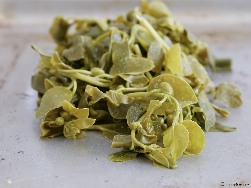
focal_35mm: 86
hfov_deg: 22.8
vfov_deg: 17.2
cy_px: 94
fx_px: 624
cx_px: 126
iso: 200
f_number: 5.6
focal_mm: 43
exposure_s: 1/1.3
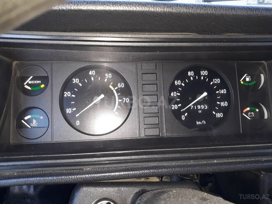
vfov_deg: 51.4
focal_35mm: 27
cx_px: 136
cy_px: 102
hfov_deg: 65.3
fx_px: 212
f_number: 1.7
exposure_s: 1/50
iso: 80
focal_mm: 3.71
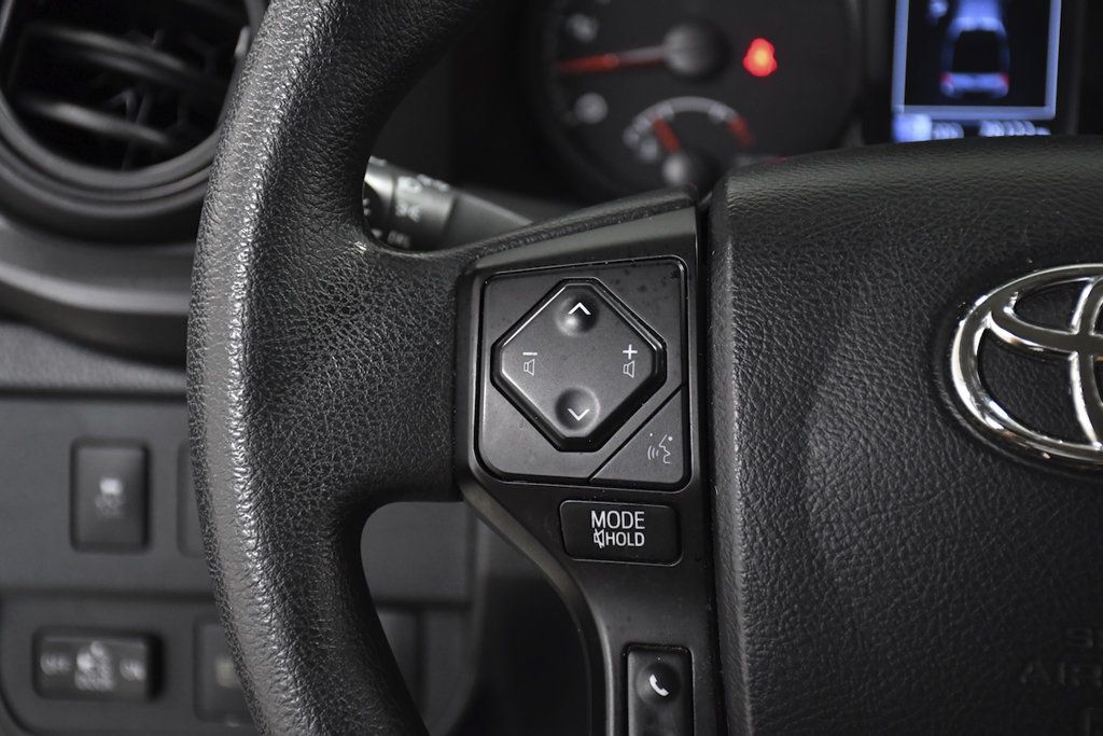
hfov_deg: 24.2
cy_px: 368
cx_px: 552
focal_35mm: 84
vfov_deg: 16.3
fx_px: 2574
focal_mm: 56
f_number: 4.8
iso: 2500
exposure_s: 1/125
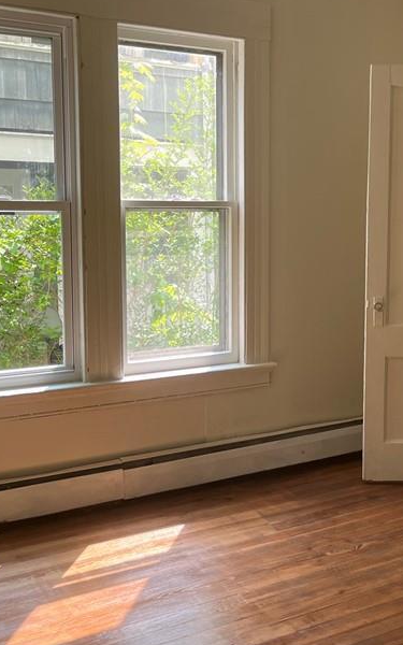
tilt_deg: -7.4
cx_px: 384
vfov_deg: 42.6
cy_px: 295
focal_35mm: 47
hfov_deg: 26.3
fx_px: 826
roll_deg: -0.8
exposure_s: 1/163
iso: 50
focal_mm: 5.1
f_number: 1.6
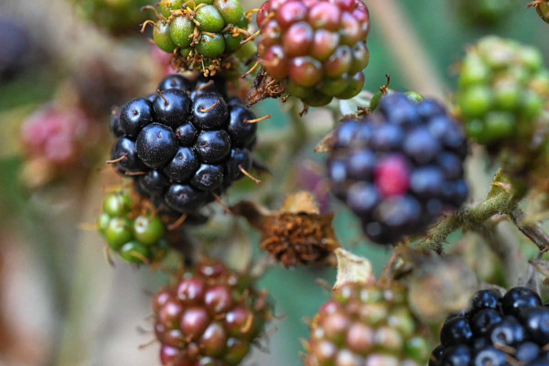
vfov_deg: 22.6
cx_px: 274
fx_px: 915
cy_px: 183
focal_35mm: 60
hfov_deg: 33.4
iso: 2000
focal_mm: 60
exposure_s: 1/200
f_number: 8
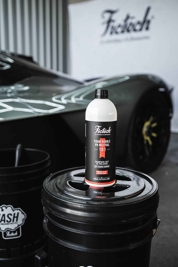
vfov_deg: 54.4
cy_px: 134
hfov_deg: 37.9
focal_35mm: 35
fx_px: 260
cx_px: 89
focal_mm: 23
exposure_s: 1/160
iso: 250
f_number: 2
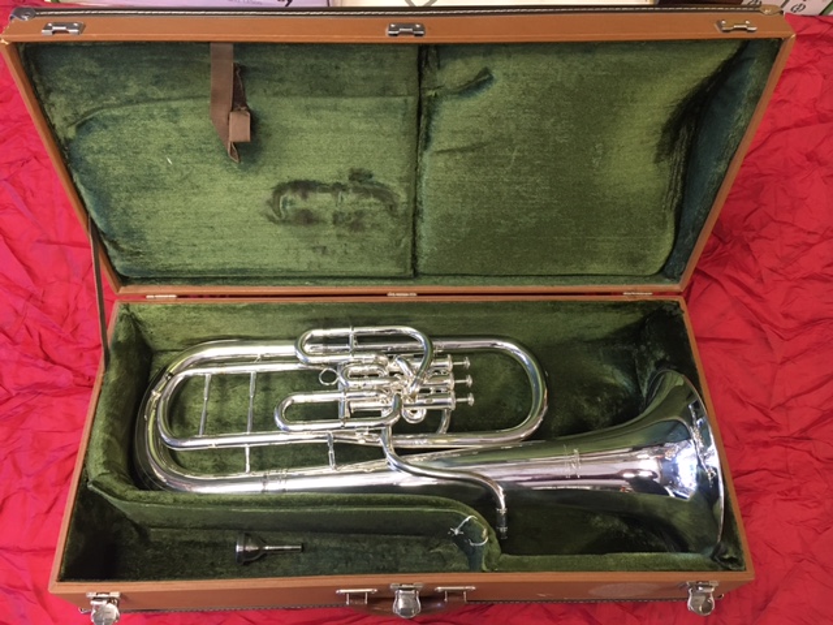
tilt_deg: -79.7
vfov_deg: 48.2
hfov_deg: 61.7
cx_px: 416
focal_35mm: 29
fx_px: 698
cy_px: 312
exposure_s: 1/20
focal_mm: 4.15
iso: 200
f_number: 2.2
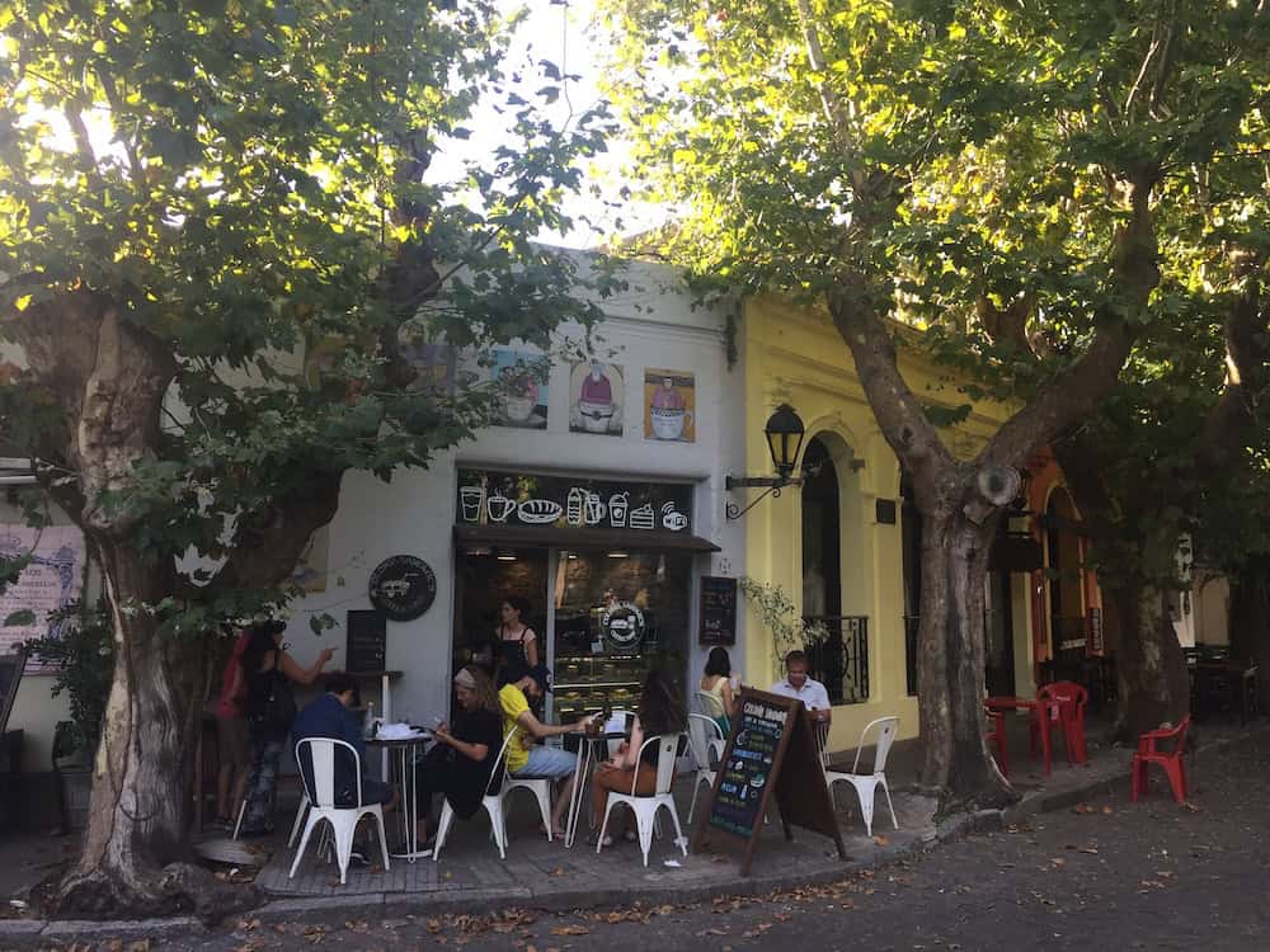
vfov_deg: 48.2
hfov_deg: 61.7
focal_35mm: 29
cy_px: 476
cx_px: 635
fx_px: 1064
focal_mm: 4.2
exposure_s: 1/146
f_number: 2.2
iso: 32
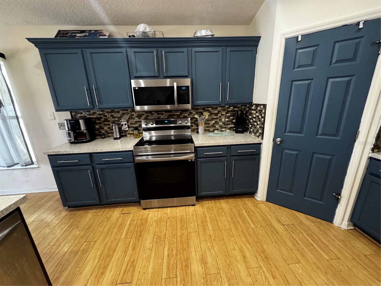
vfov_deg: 85.7
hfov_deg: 102.1
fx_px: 154
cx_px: 190
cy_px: 143
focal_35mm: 14
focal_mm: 2.22
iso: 640
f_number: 2.2
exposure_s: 1/60
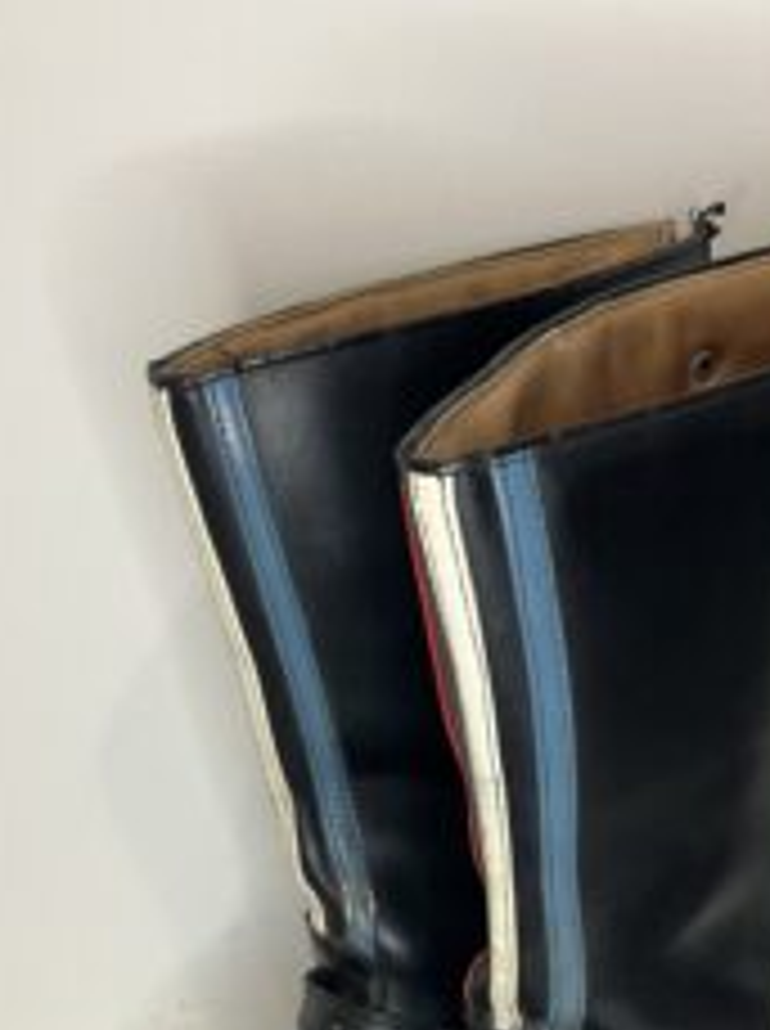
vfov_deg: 36.9
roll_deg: +2.3
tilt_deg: -29.6
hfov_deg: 29.6
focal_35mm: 49
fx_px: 1457
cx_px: 428
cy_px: 891
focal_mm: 3.99
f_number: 1.8
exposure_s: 1/50
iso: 80
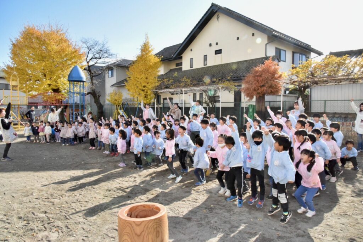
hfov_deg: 73.7
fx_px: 242
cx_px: 182
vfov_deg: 53.1
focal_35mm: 24
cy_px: 121
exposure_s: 1/640
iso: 6400
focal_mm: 24
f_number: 22
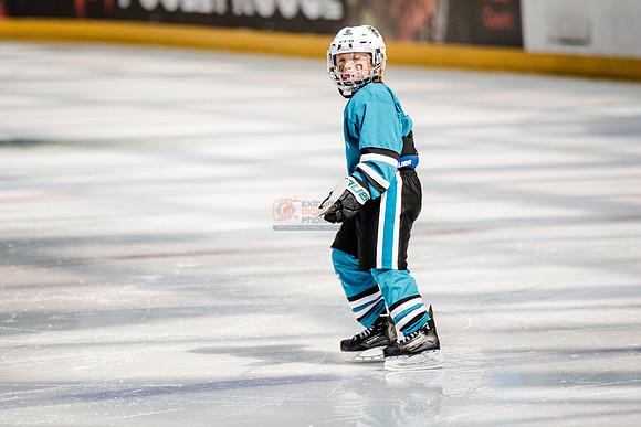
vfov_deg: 3.6
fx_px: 6859
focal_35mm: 385
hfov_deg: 5.4
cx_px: 271
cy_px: 211
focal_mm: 300
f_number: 3.2
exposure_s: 1/4000
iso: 1250
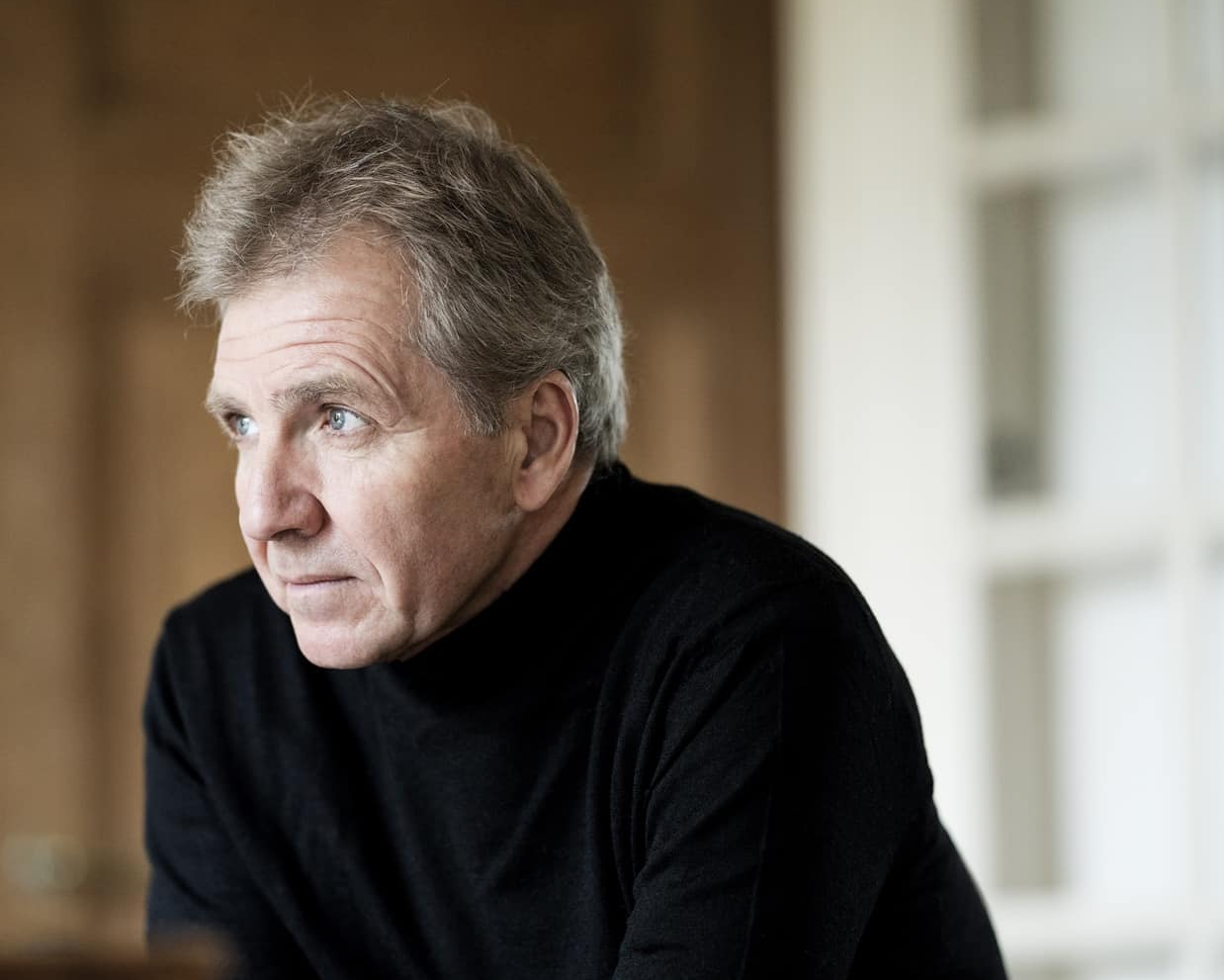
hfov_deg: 11.4
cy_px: 506
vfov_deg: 9.1
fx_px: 6124
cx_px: 484
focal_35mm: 169
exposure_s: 1/80
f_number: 1.8
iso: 2000
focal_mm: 135
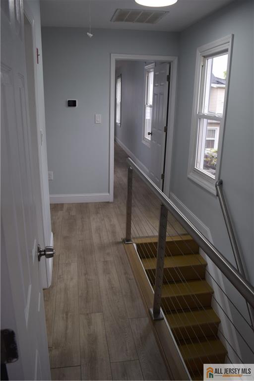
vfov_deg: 67.4
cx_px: 127
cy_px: 190
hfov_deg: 47.9
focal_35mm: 27
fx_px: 286
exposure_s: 1/100
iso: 400
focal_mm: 18
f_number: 5
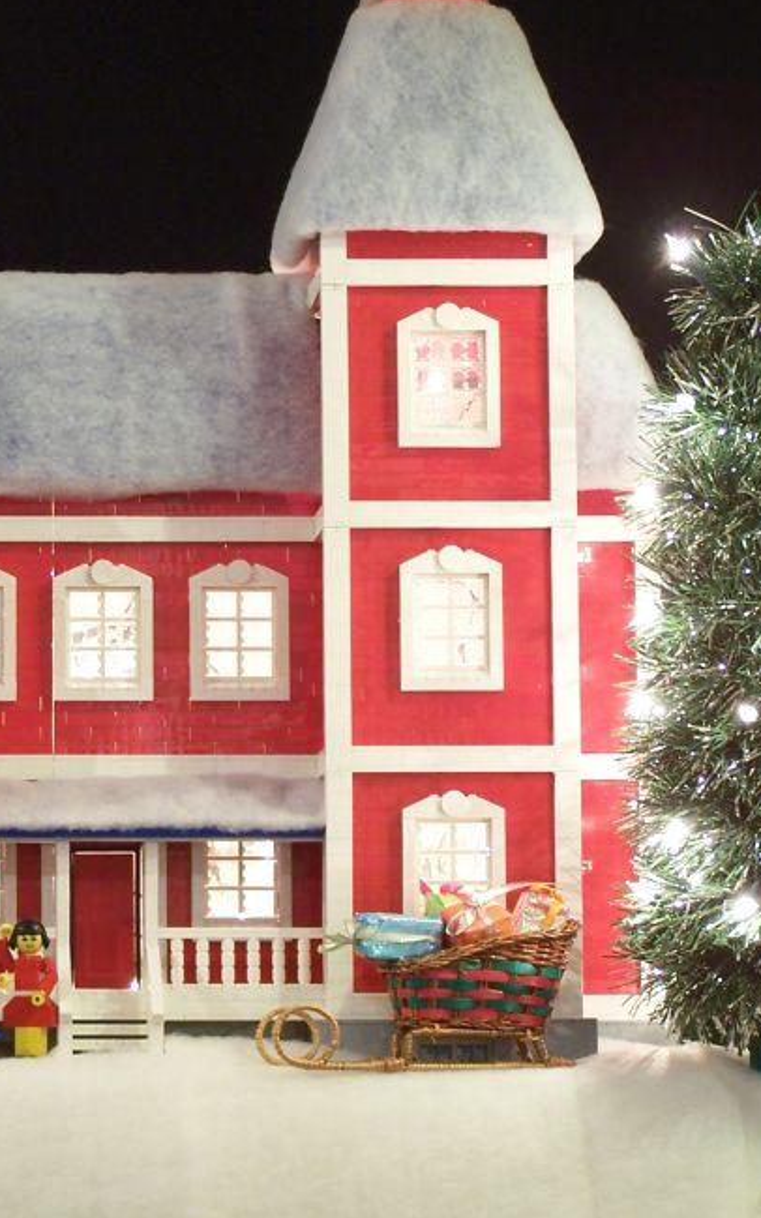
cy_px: 517
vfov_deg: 15.3
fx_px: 4548
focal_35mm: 137
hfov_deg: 9.5
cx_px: 7
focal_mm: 13.7
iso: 80
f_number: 3.2
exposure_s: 1/3
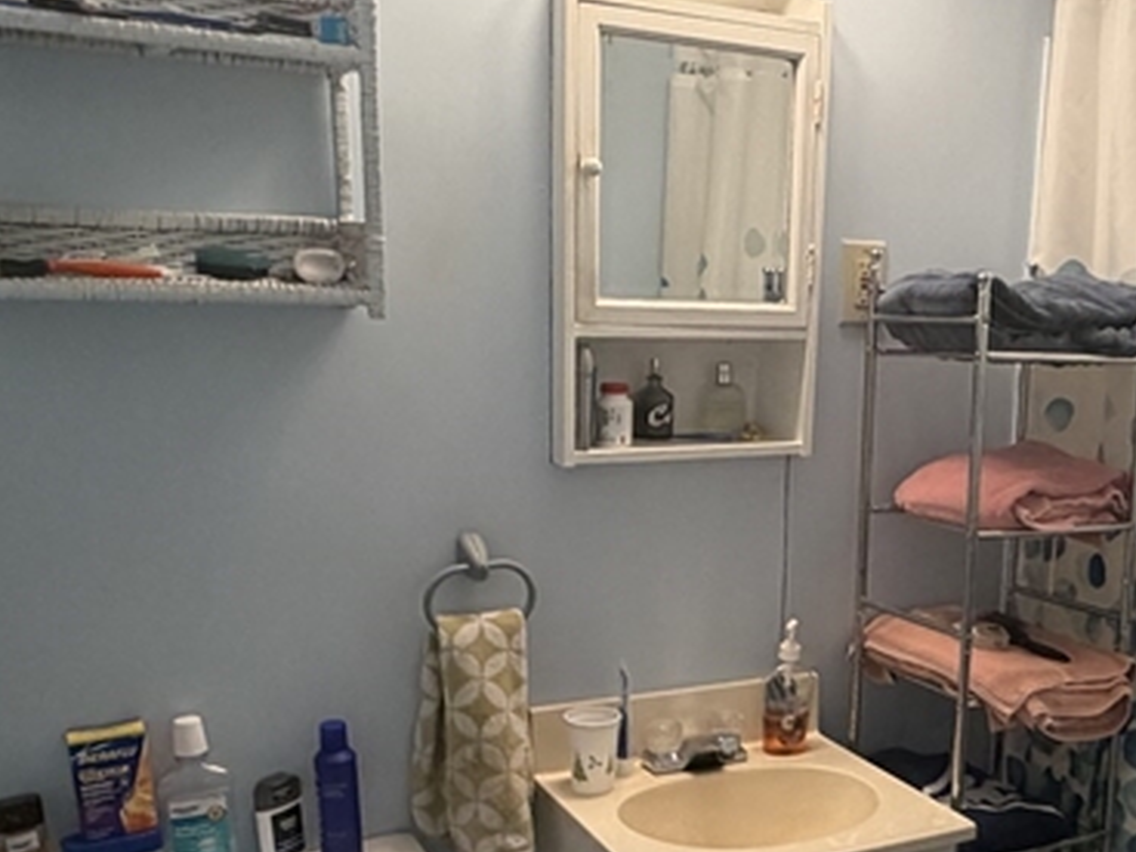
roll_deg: -3.0
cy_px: 568
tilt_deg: -12.8
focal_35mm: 39
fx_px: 1280
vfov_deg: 36.4
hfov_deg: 46.9
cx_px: 775
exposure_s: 1/60
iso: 250
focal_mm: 2.22
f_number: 2.2
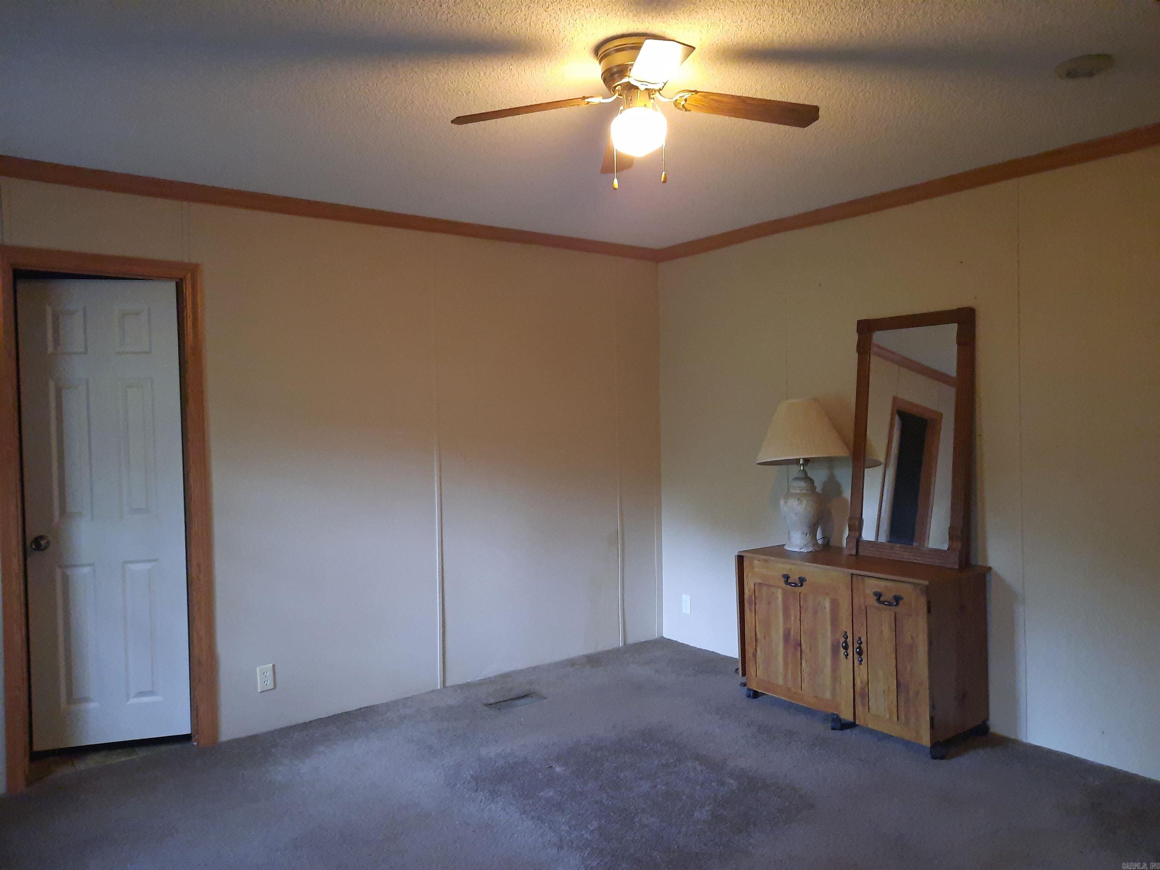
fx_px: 838
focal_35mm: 25
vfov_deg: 54.9
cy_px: 435
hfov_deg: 69.4
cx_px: 580
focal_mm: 4.6
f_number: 2
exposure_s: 1/24
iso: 500
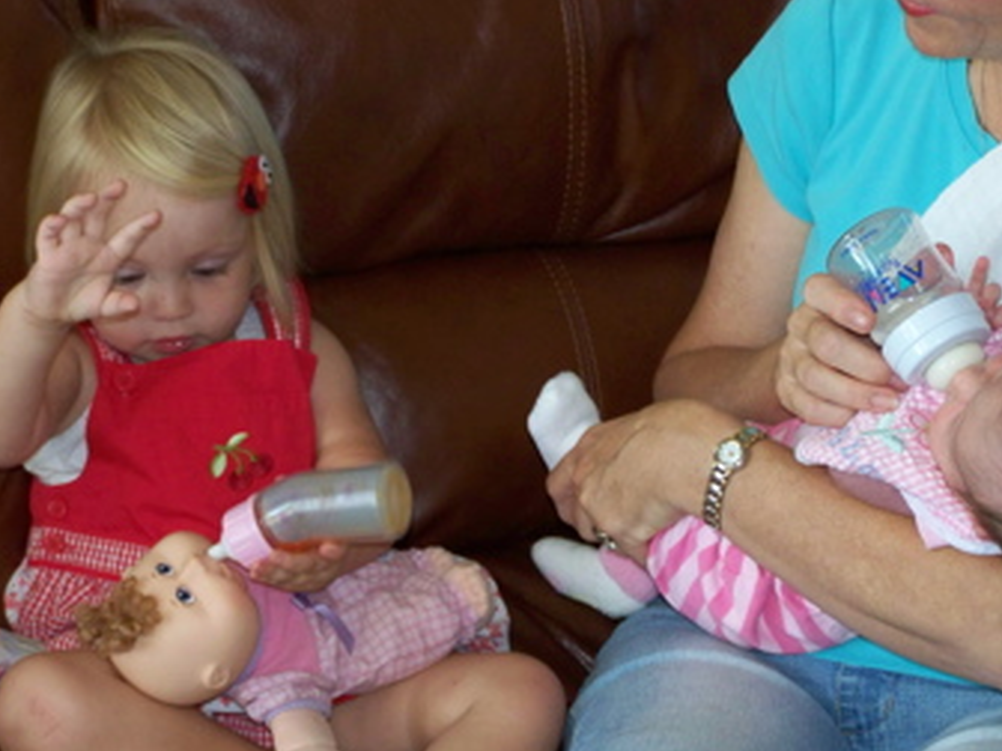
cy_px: 420
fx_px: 3242
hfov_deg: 17.6
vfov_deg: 13.2
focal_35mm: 112
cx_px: 573
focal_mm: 15.6
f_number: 3.2
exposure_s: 1/60
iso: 200
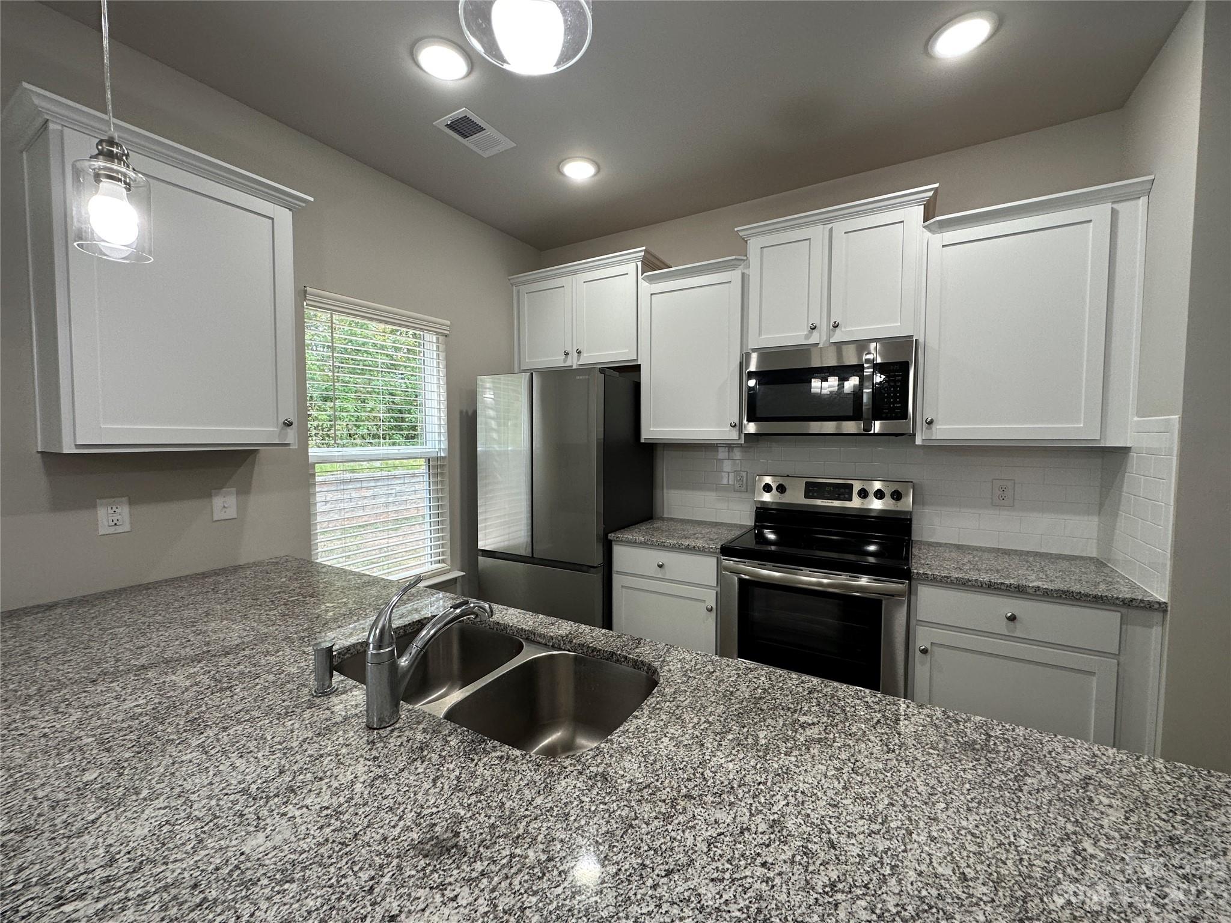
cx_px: 616
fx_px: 498
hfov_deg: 102.1
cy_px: 462
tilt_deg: -3.6
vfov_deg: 85.7
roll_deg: -0.7
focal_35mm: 14
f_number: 2.2
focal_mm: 2.22
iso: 100
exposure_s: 1/120
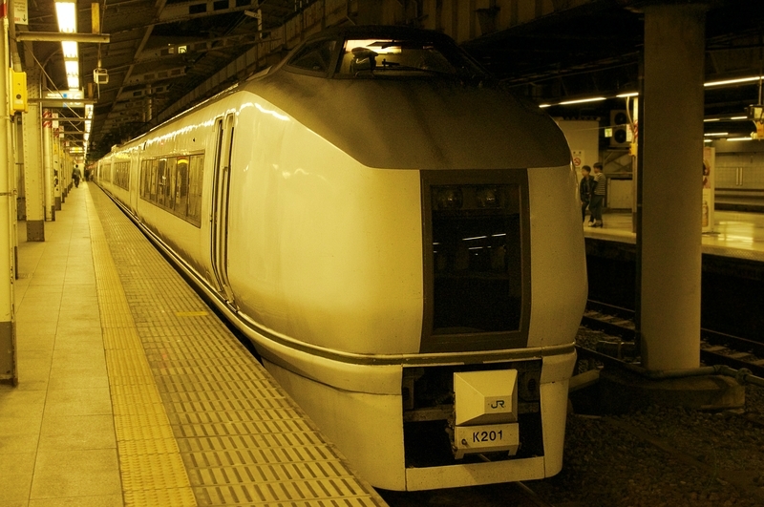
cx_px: 382
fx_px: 1102
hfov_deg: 38.2
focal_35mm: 52
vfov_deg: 25.9
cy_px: 254
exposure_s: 1/80
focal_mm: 35
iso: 3200
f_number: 8
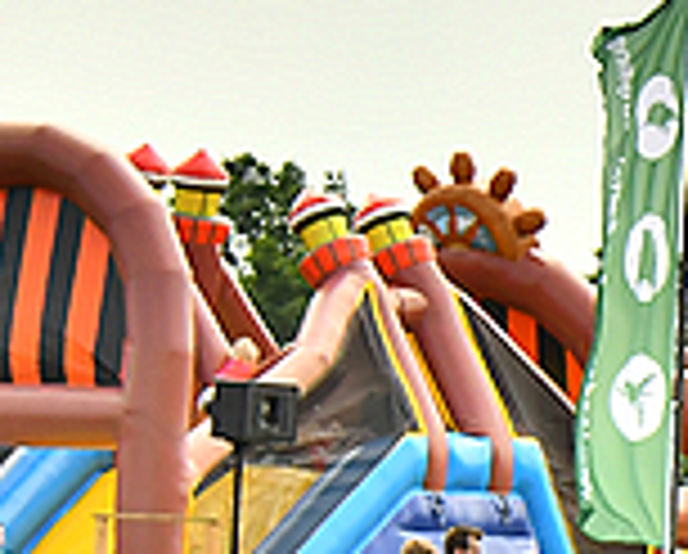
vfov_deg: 2.7
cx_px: 1754
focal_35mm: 573
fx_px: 11690
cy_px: 462
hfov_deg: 3.3
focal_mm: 78
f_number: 9
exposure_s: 1/1000
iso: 500
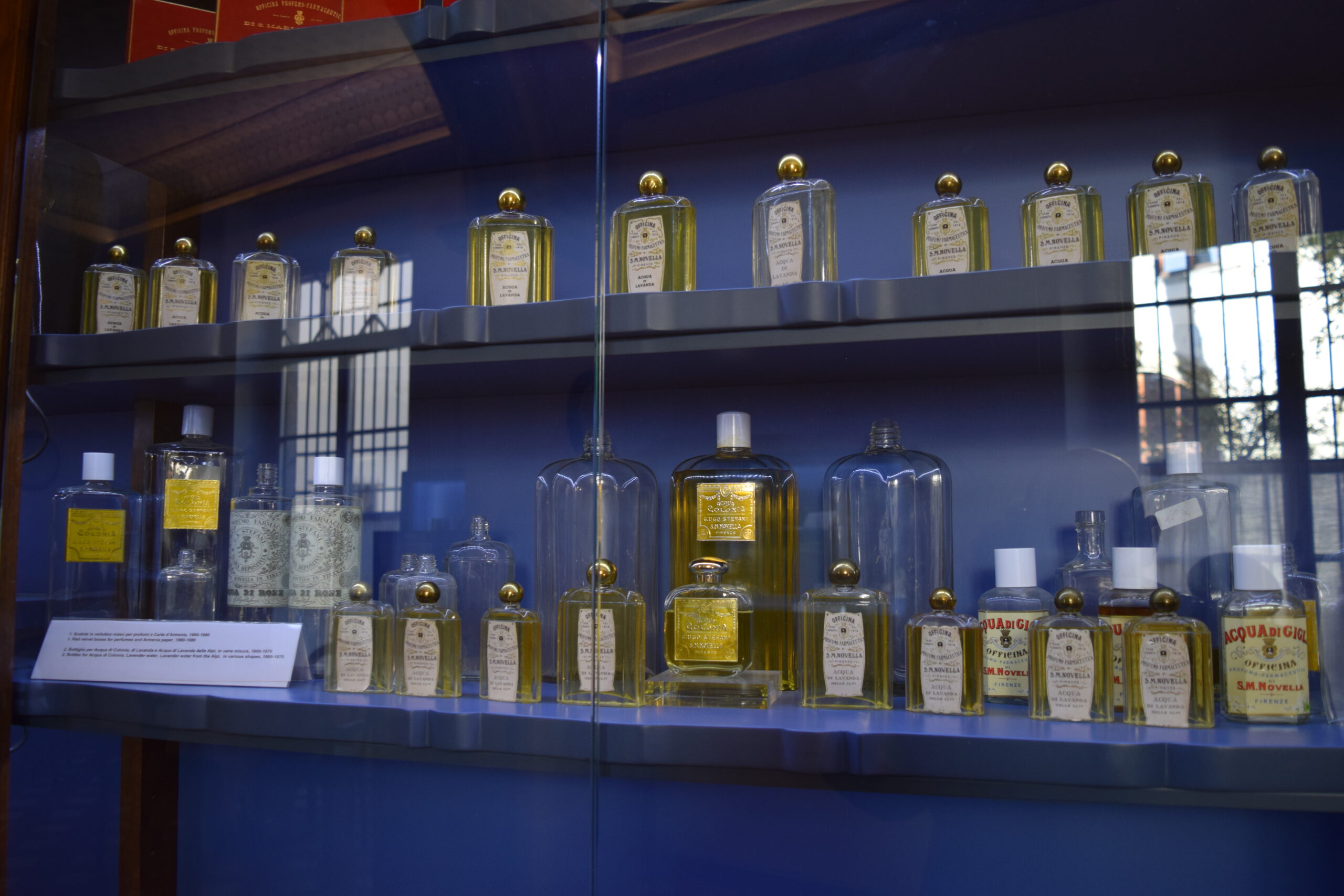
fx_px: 1120
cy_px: 448
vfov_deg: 43.6
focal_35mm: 30
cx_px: 672
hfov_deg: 61.9
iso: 560
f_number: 4
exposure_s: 1/60
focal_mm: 20
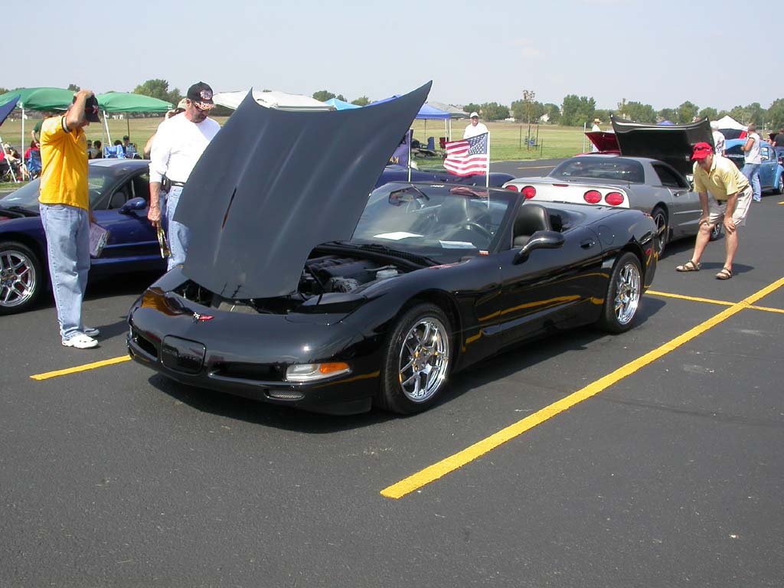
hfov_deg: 49.0
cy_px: 294
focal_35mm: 38
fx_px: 861
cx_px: 392
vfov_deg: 37.7
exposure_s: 1/246
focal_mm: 7.85
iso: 100
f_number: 6.7
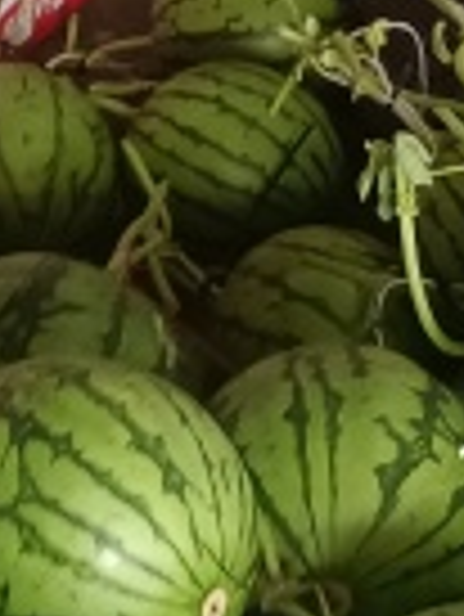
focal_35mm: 195
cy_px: -645
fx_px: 3480
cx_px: -36
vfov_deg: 9.4
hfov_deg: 7.6
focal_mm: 4.71
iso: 708
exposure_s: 1/50
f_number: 1.79
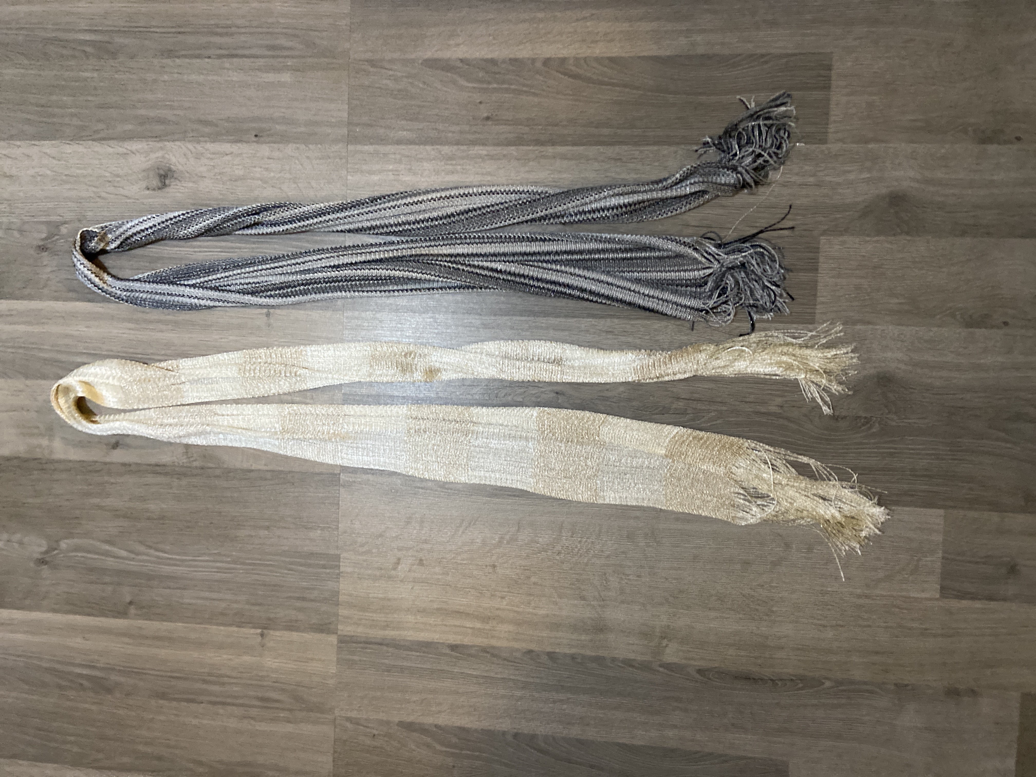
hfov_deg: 67.3
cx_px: 518
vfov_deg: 53.1
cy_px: 388
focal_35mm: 26
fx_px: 778
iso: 640
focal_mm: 4.25
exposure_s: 1/37
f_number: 1.8
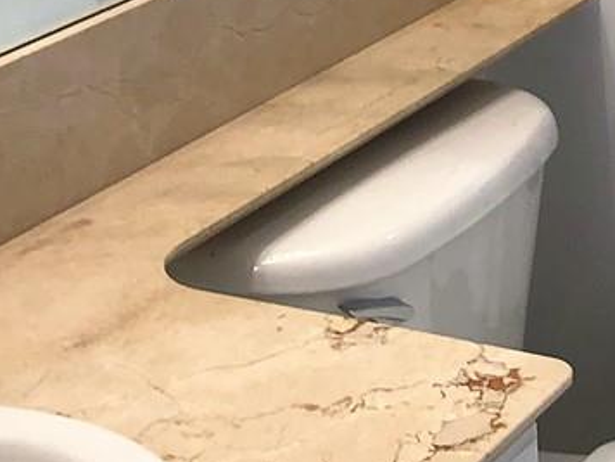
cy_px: -151
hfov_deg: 15.0
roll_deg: +0.5
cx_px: 786
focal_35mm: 126
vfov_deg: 11.4
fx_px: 2239
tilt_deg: -14.1
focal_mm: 3.99
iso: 40
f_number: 1.8
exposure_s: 1/120
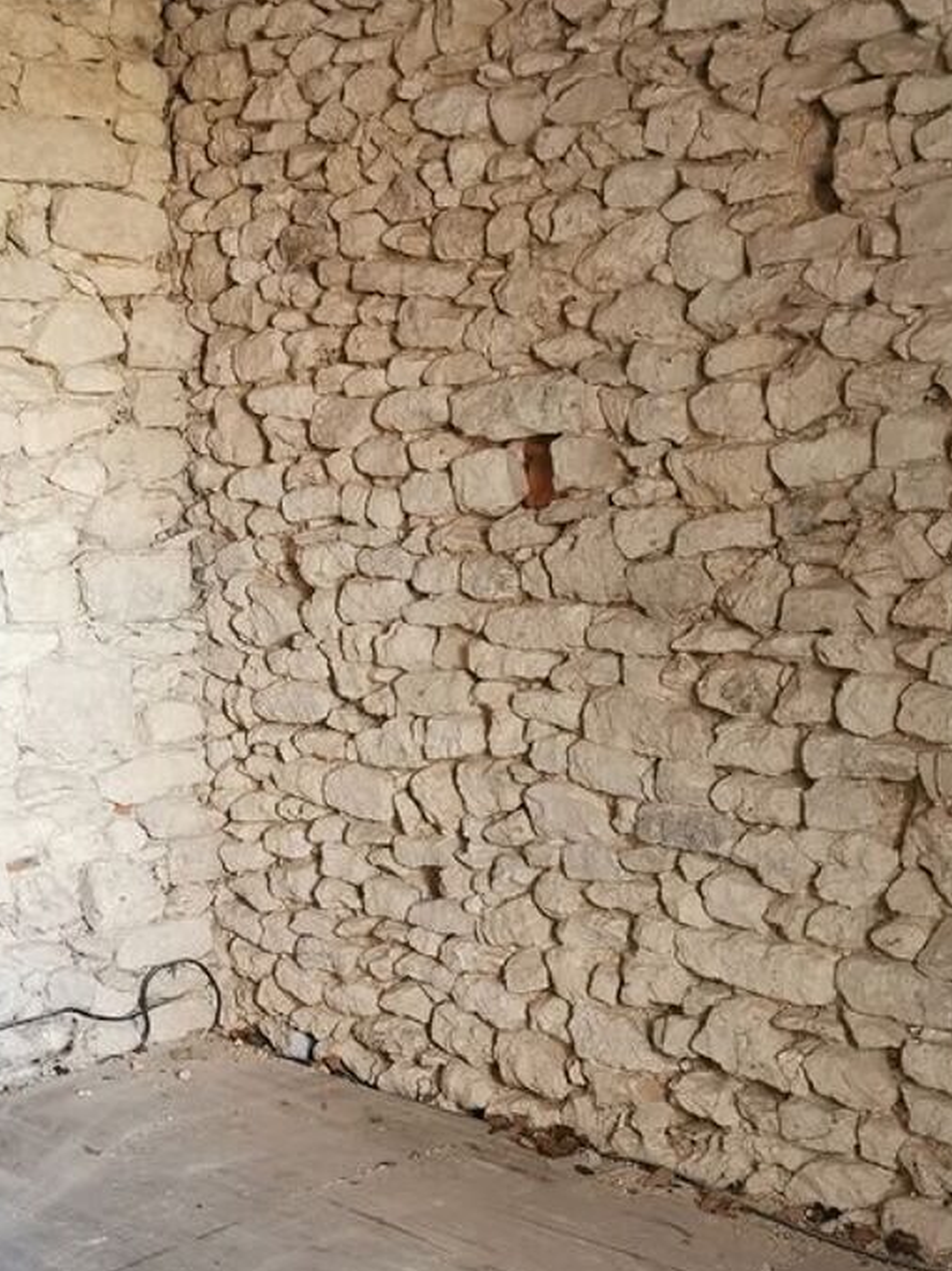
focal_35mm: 53
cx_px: 290
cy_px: 793
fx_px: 1944
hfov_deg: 27.3
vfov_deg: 36.0
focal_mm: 5.56
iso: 320
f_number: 1.6
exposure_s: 1/50
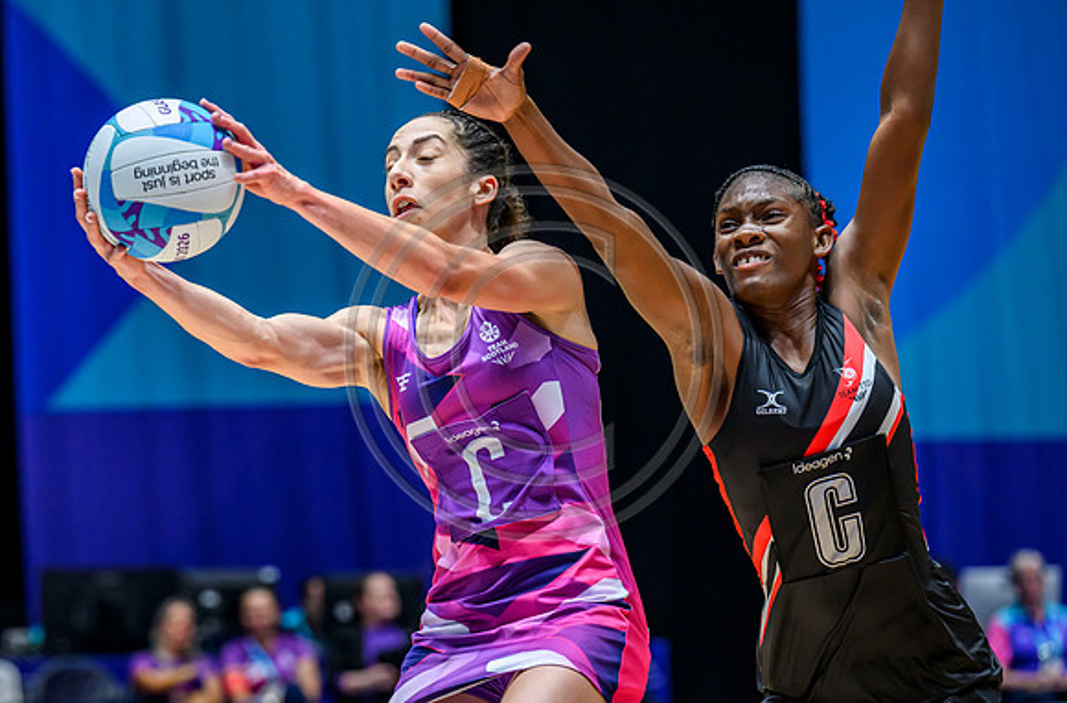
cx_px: 369
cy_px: 451
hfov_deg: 11.5
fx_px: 5285
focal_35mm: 179
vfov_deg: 7.6
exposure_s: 1/1600
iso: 3200
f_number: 3.5
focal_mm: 135
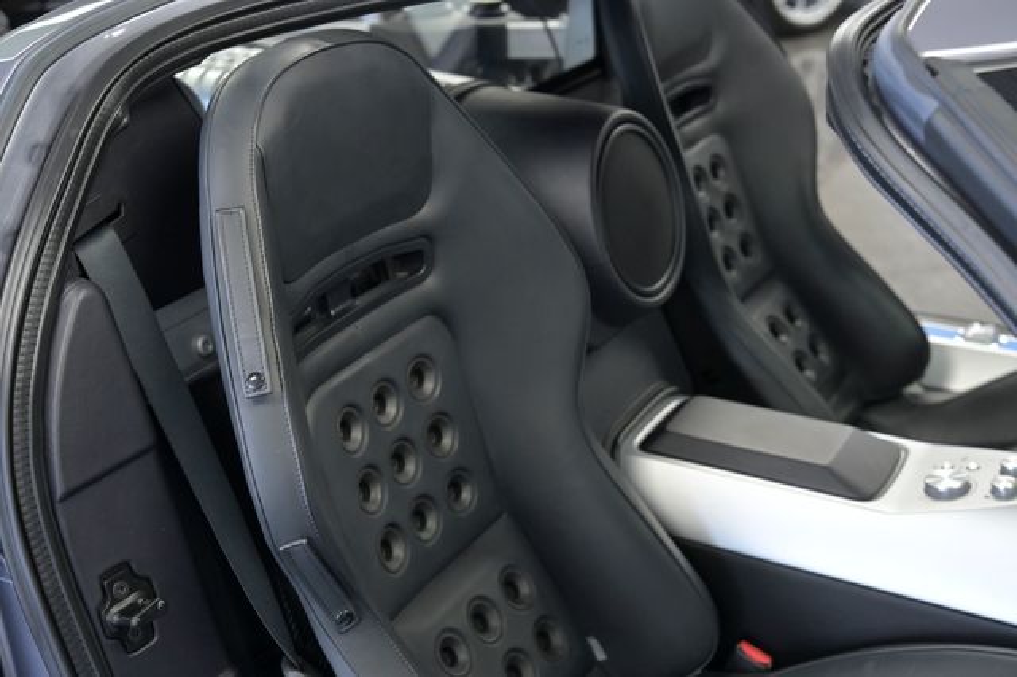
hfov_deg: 41.9
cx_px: 508
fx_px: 1327
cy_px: 338
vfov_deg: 28.6
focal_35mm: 47
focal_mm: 47
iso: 1250
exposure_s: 1/100
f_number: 4.5
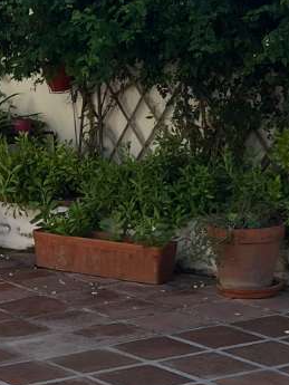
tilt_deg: -9.8
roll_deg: +3.9
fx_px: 1257
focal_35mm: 113
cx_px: -40
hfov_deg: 12.8
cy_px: 234
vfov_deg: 17.4
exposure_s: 1/1647
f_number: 1.6
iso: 50
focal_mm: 5.1
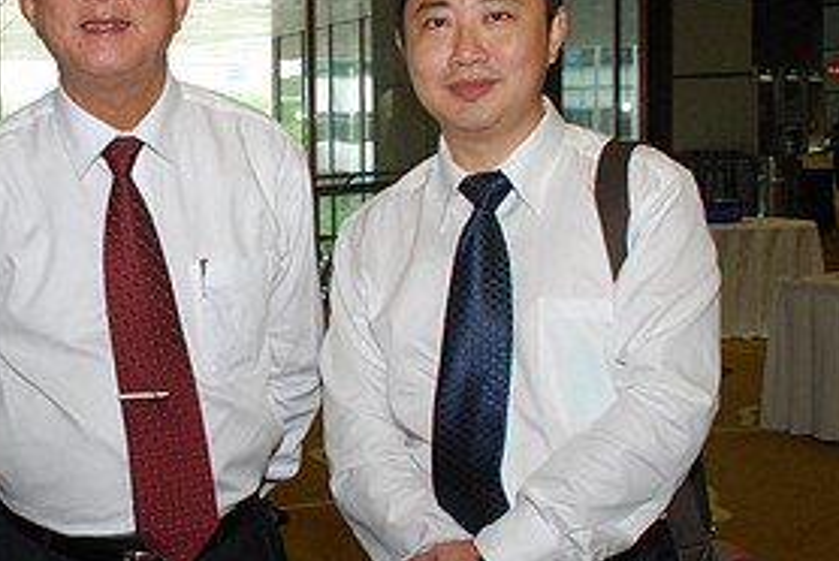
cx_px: 124
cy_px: 235
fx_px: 1750
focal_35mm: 75
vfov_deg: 18.2
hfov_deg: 26.3
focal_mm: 24
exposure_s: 1/60
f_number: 6.3
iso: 800
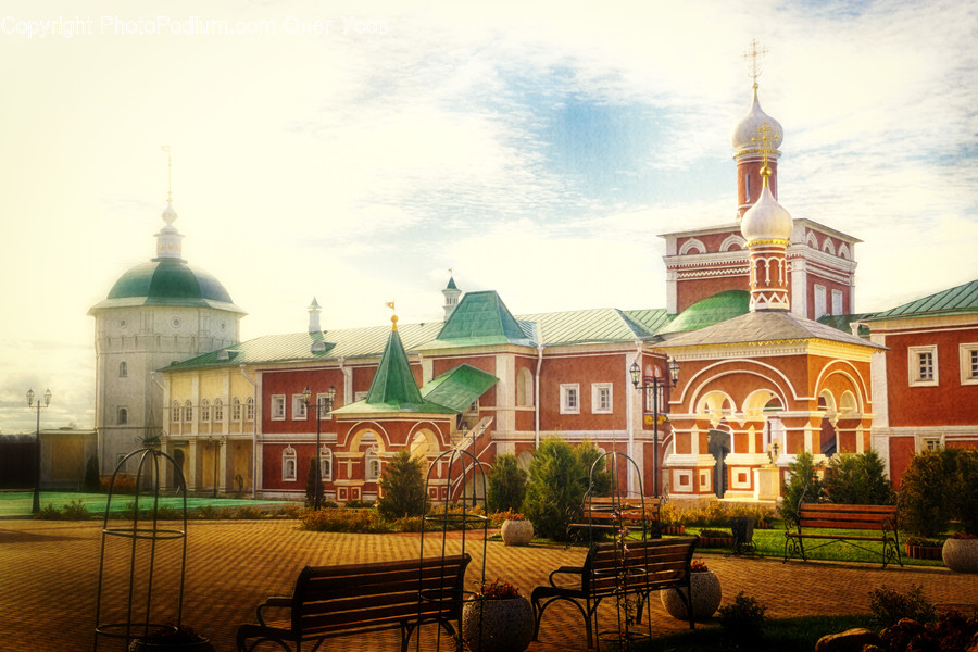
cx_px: 489
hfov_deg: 46.4
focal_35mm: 42
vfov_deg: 31.9
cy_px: 326
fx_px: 1141
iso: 100
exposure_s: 1/250
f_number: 13
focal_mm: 28
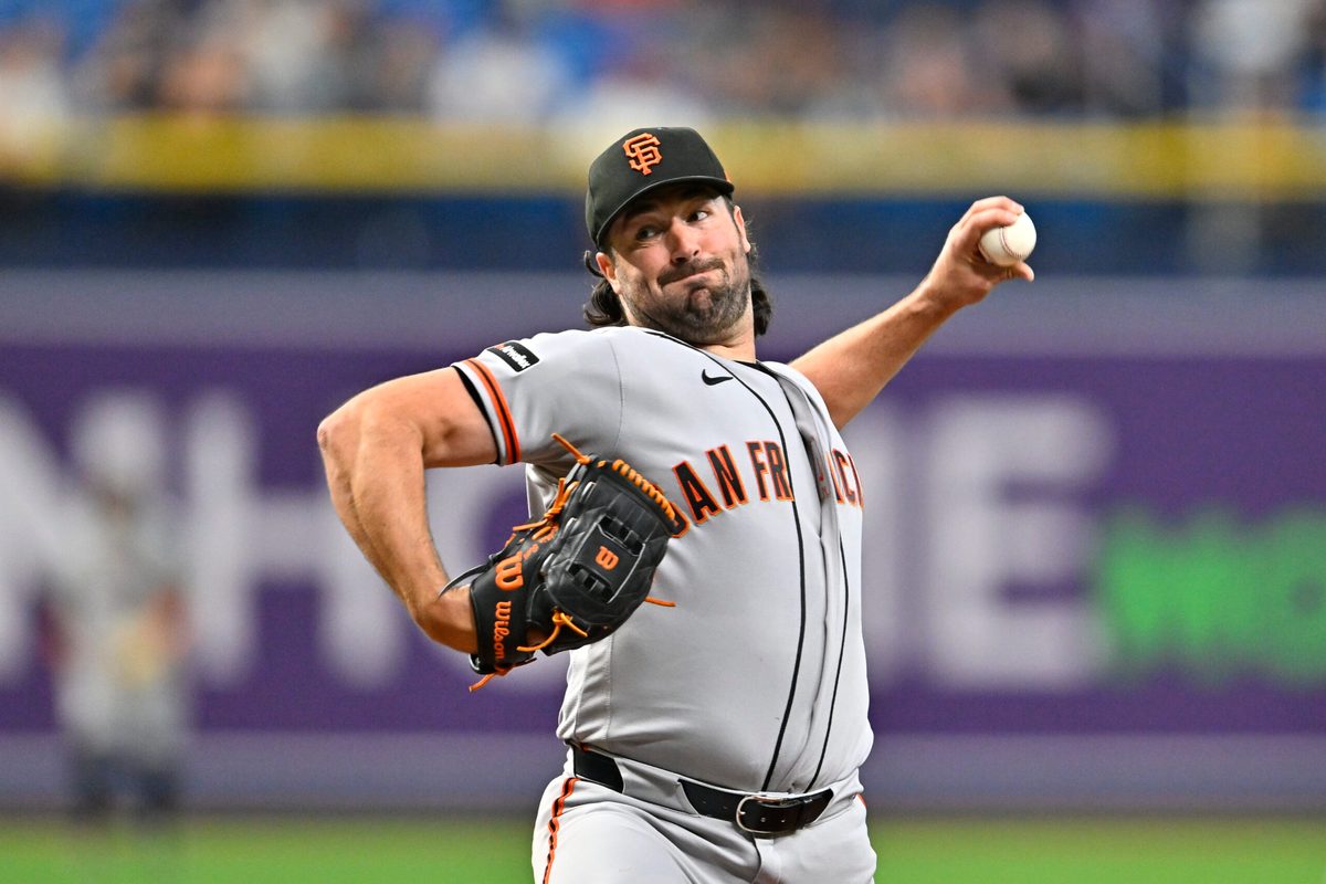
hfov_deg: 5.2
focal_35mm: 400
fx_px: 14732
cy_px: 442
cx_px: 663
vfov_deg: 3.4
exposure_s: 1/2000
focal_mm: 400
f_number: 2.8
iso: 2000
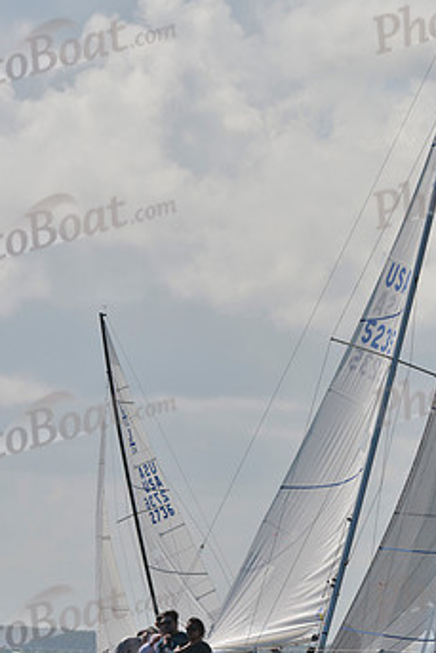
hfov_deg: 4.1
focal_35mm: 338
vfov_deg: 6.1
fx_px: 6134
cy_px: 307
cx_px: 275
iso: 280
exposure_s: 1/2000
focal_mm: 200
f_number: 8
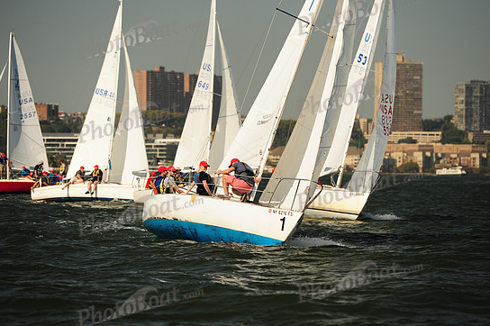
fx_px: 2612
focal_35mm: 192
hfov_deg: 10.7
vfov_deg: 7.1
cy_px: 154
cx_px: 250
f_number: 5
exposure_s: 1/1250
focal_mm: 180
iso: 320
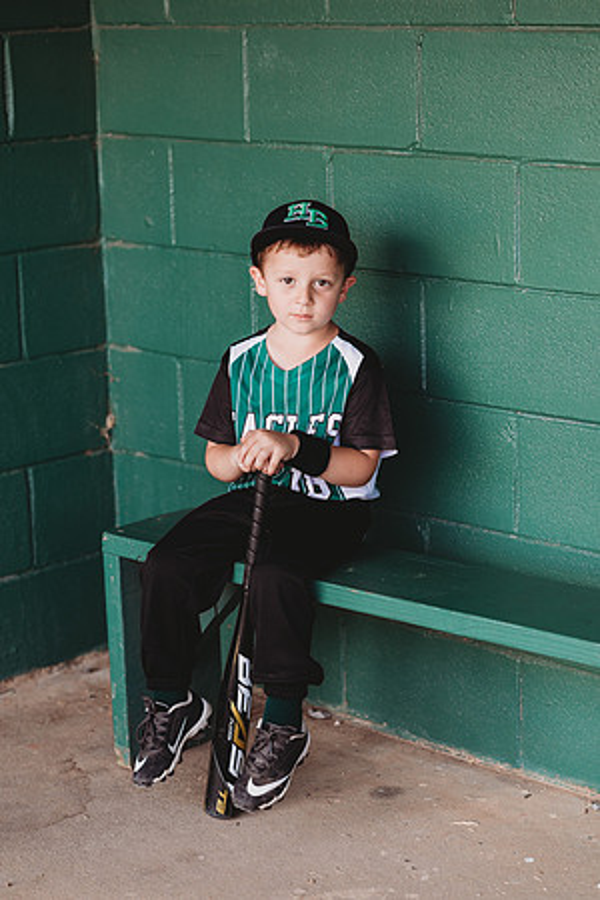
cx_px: 300
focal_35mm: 85
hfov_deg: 16.1
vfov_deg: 23.9
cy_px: 450
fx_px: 2125
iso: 320
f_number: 2.8
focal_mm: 85
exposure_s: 1/250
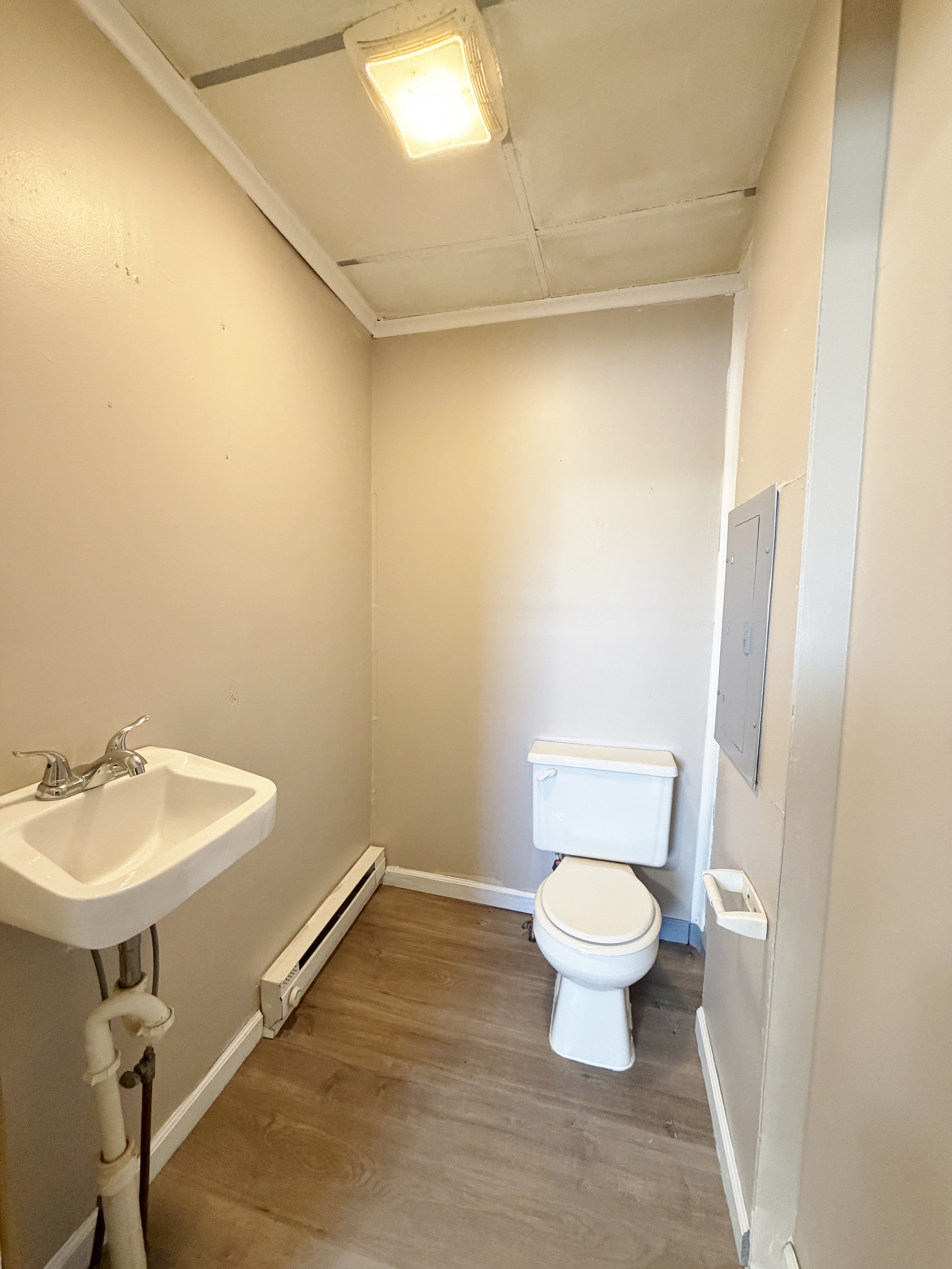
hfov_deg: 85.7
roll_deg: -1.6
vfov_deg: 102.1
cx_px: 476
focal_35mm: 14
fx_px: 513
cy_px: 634
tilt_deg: -5.5
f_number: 2.2
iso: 400
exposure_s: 1/60
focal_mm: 2.22
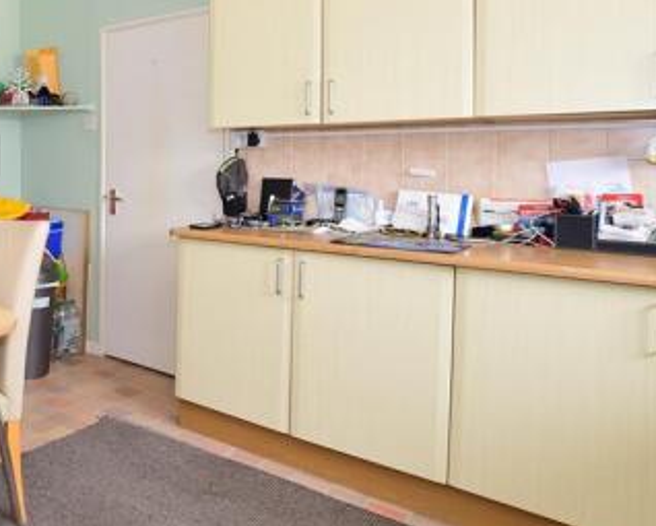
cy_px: 170
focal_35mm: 29
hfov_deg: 48.4
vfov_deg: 49.1
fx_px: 564
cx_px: -17
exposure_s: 1/13
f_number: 7.1
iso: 400
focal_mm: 10
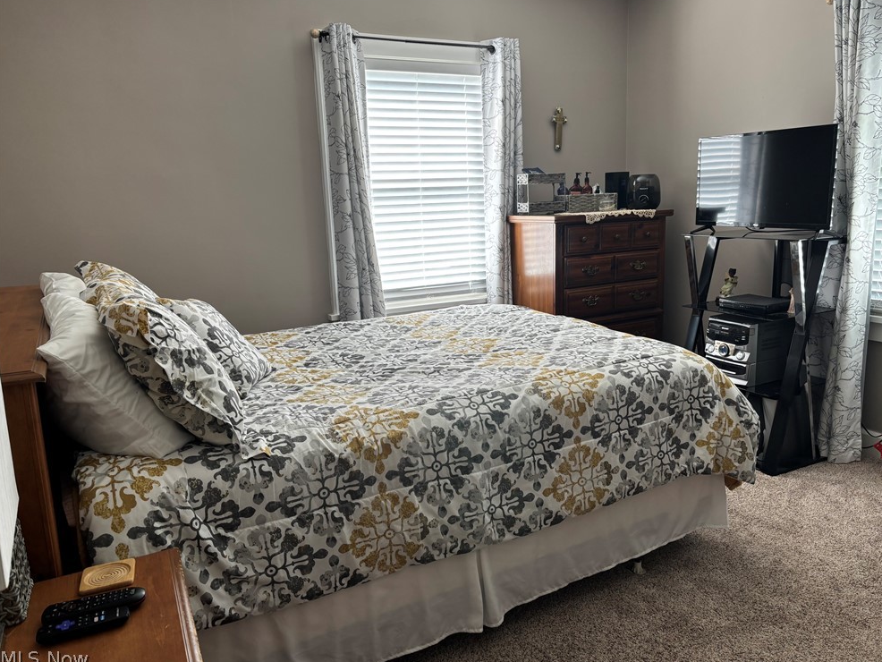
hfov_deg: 65.3
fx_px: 688
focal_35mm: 27
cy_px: 330
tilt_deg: -12.1
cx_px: 454
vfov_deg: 51.4
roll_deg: +1.9
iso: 80
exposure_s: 1/60
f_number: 1.6
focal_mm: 5.96
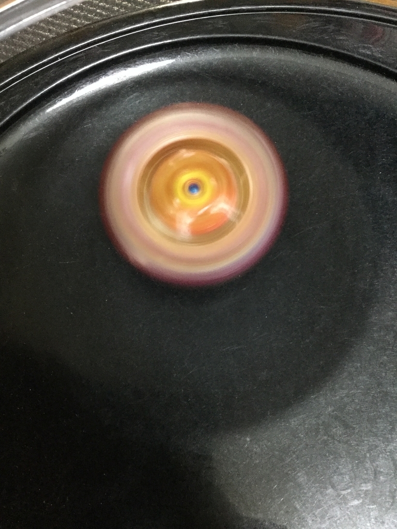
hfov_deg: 45.4
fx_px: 474
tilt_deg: -79.6
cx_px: 198
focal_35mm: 31
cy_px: 264
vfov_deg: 58.4
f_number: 2.4
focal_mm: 3.3
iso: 250
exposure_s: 1/15
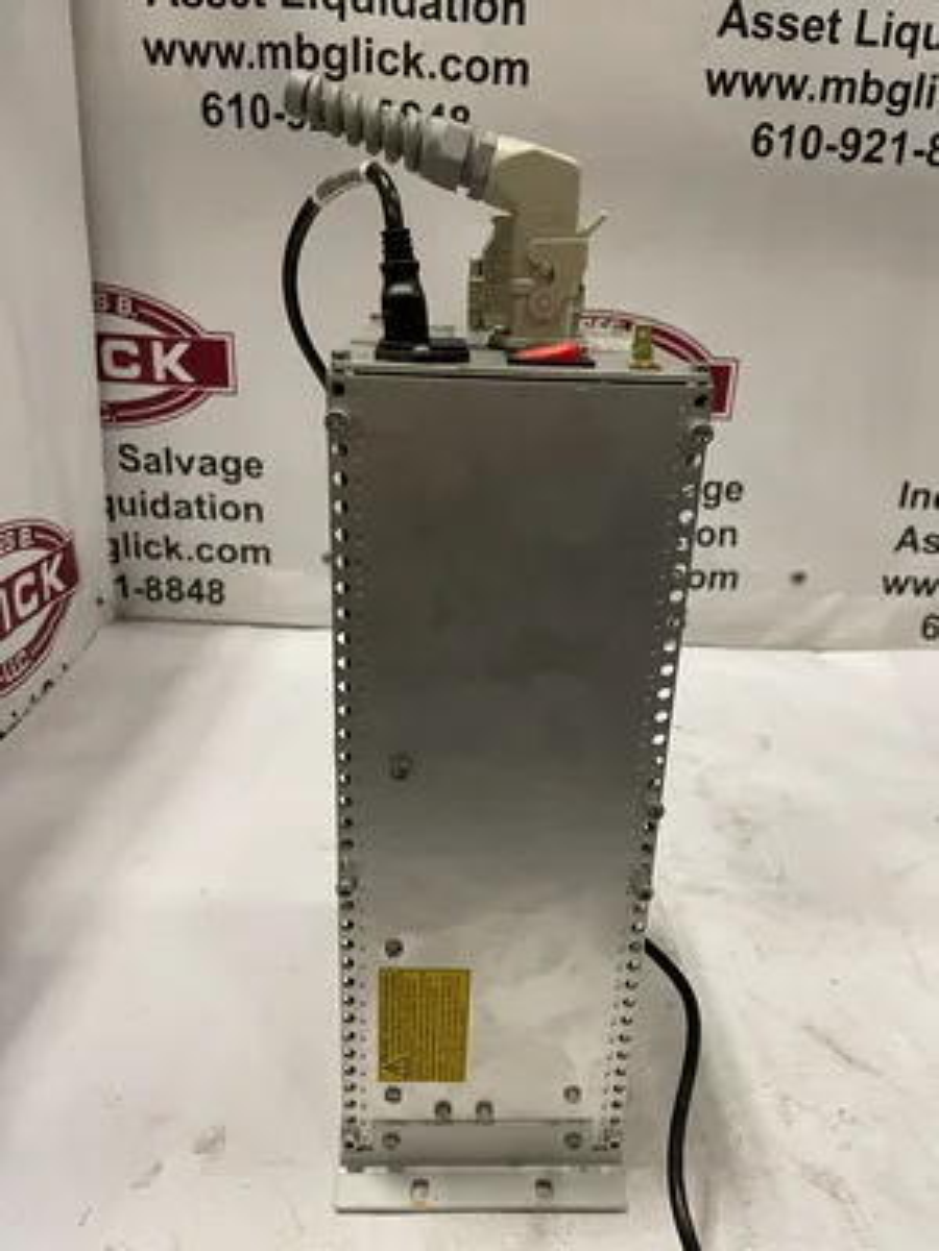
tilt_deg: -21.4
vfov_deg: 67.3
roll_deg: -3.1
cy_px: 626
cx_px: 470
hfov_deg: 53.1
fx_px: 940
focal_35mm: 26
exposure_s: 1/60
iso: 160
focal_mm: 4.2
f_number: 1.6
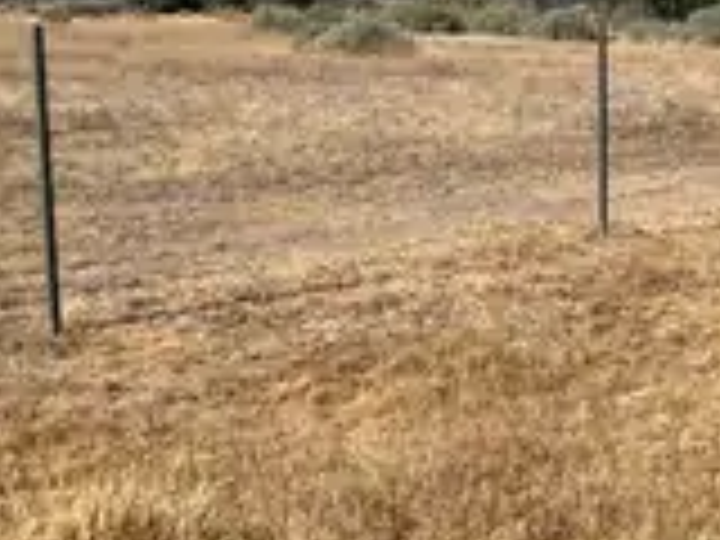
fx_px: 1352
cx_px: 864
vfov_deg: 22.4
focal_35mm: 65
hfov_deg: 26.5
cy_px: 158
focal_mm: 5.1
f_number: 1.6
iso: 50
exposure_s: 1/5319
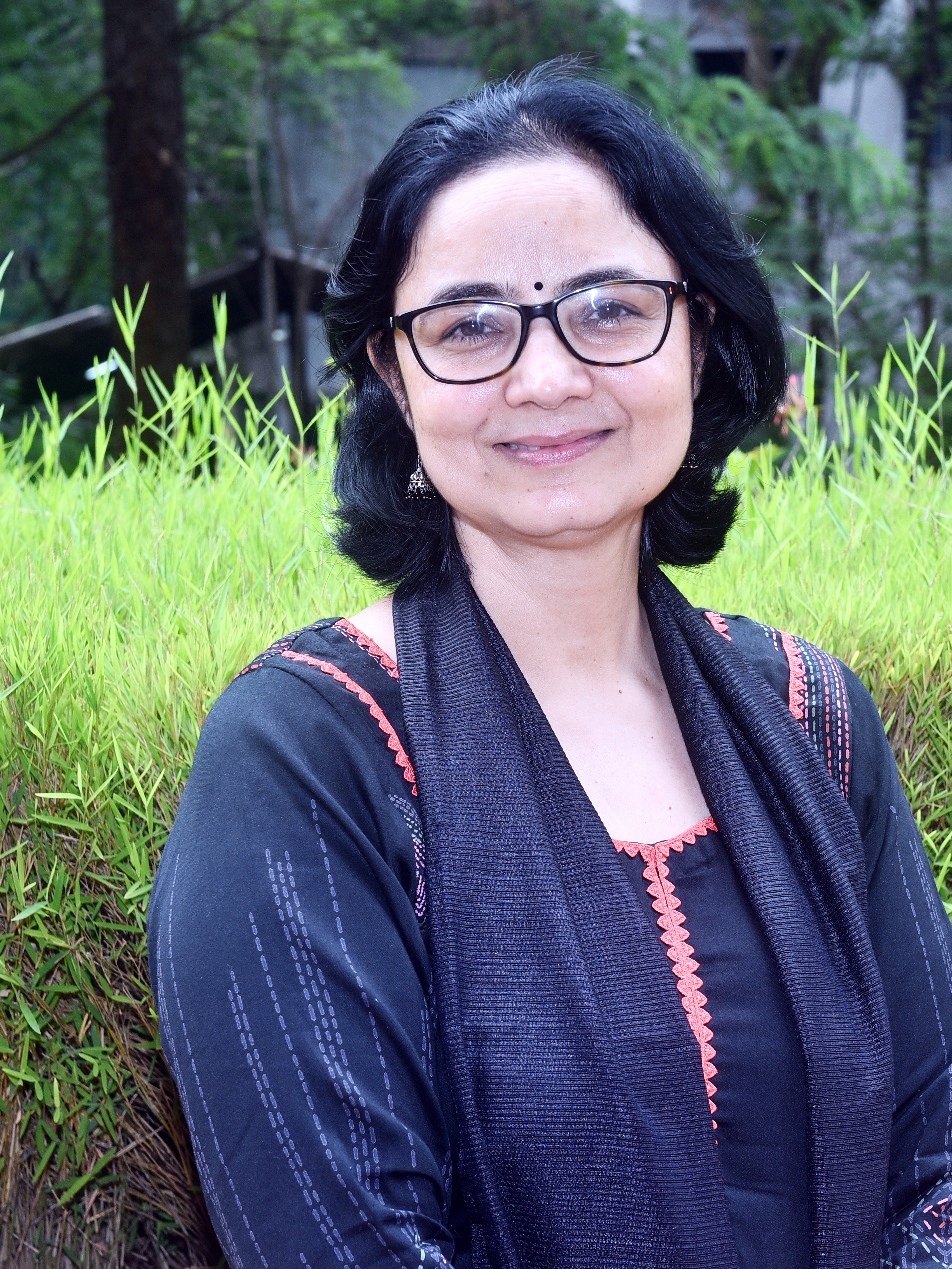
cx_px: 576
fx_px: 3190
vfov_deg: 22.5
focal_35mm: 87
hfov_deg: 17.0
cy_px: 636
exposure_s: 1/100
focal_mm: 60
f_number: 10
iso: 250
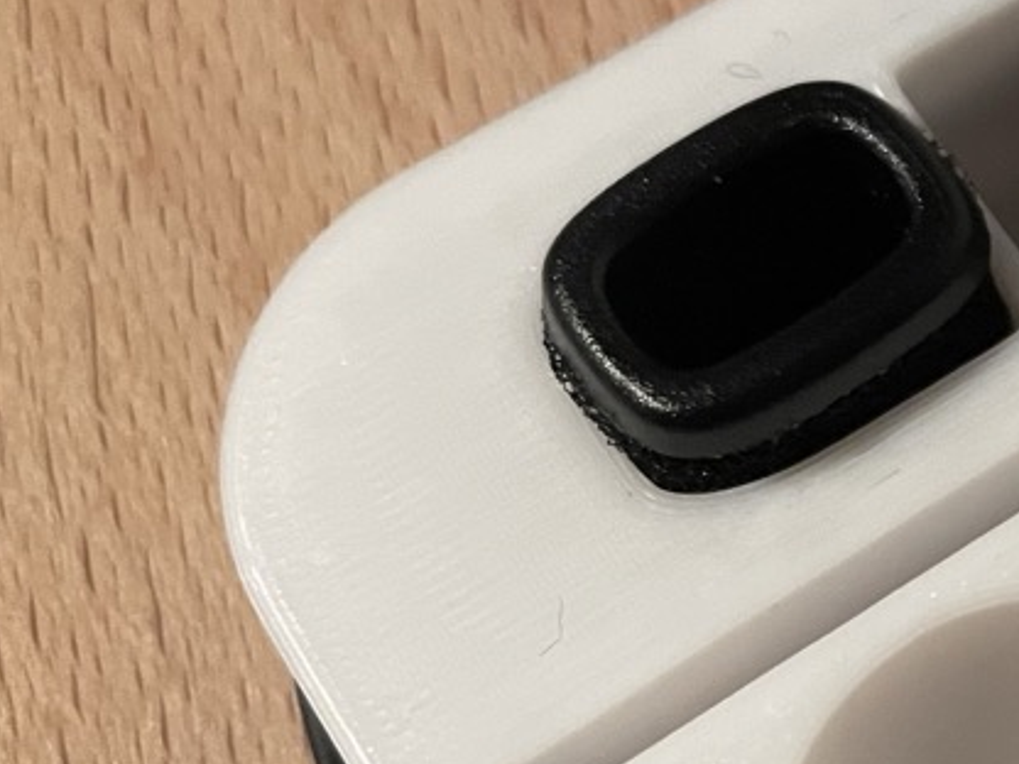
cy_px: 463
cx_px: 1457
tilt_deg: -68.3
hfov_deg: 21.2
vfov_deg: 18.4
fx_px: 2355
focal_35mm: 80
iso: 400
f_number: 1.6
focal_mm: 4.2
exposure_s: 1/50
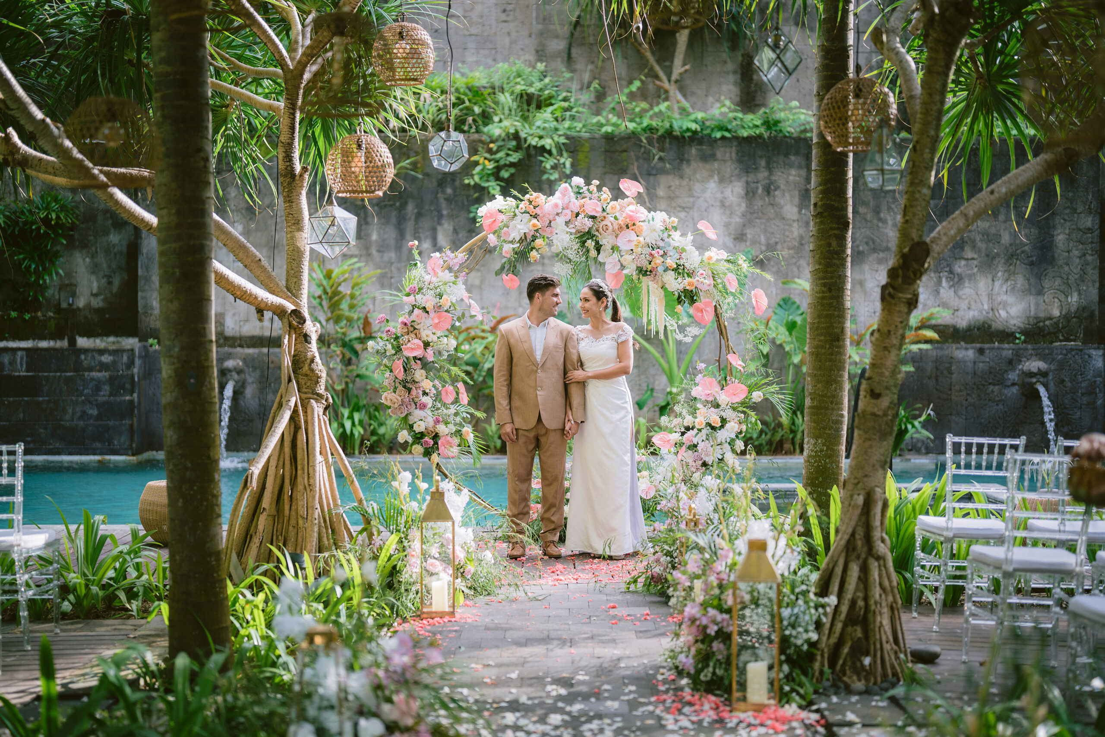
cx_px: 552
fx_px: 1535
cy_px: 368
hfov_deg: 39.6
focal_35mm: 50
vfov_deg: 27.0
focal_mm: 50
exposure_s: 1/800
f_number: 1.3
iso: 100
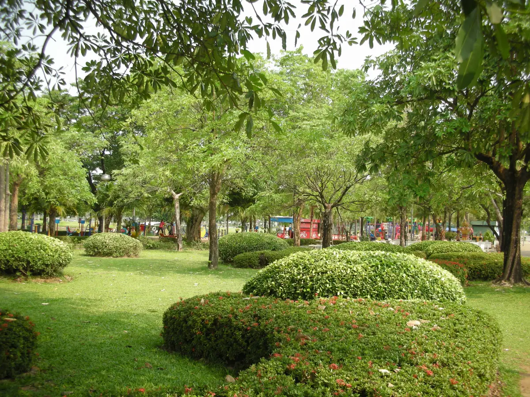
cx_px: 265
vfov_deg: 40.7
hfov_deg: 52.6
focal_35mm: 35
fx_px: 536
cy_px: 198
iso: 50
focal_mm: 5.8
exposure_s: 1/264
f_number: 2.8
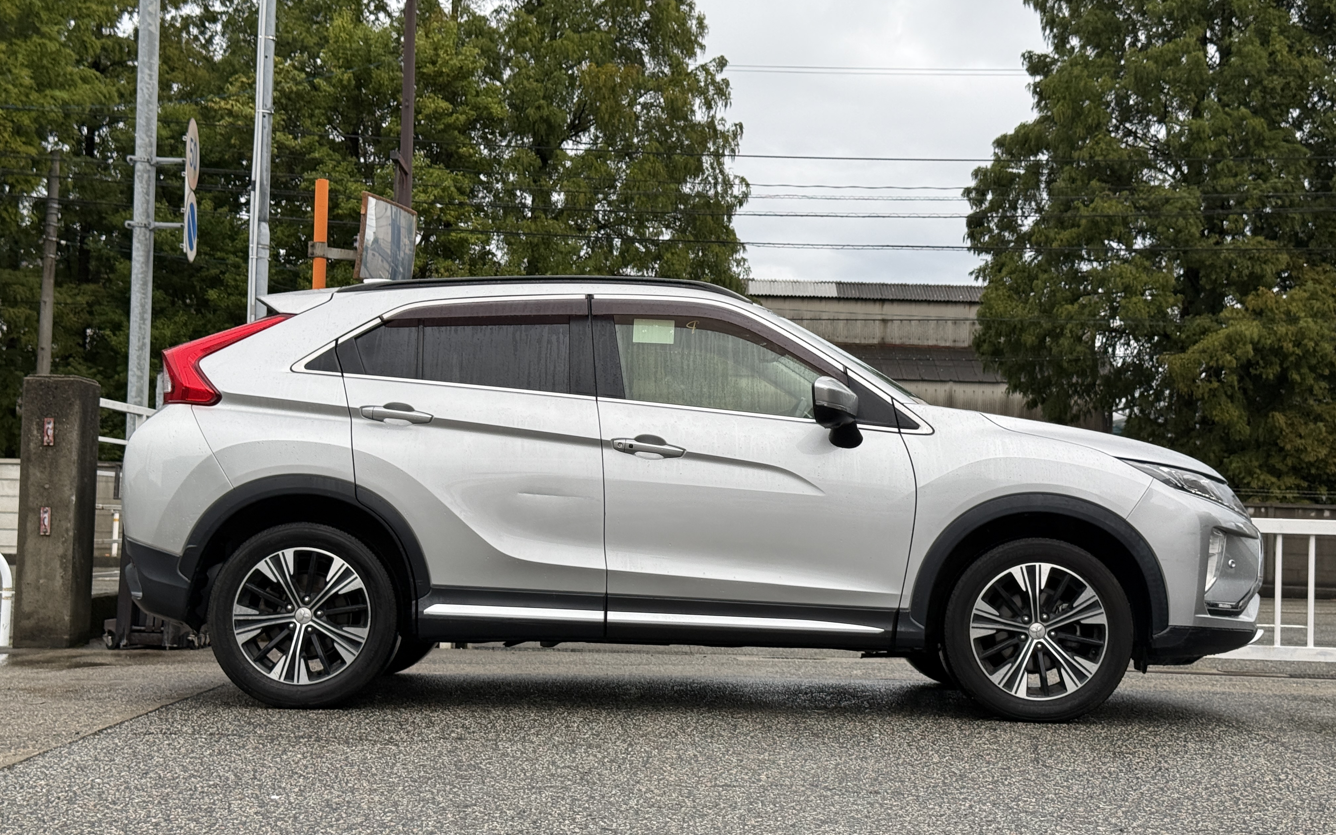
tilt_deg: +1.8
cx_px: 669
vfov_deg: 25.3
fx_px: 1857
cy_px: 461
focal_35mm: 51
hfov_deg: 39.6
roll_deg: -1.5
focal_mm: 6.76
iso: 64
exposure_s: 1/469
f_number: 1.78
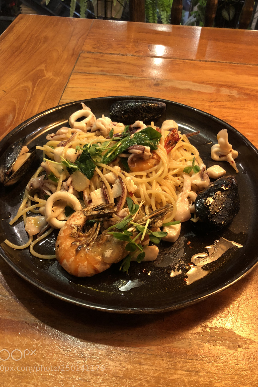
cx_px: 124
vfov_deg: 61.9
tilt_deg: -45.5
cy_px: 188
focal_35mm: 30
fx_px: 323
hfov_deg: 43.6
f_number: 1.8
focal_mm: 4
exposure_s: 1/7
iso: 80
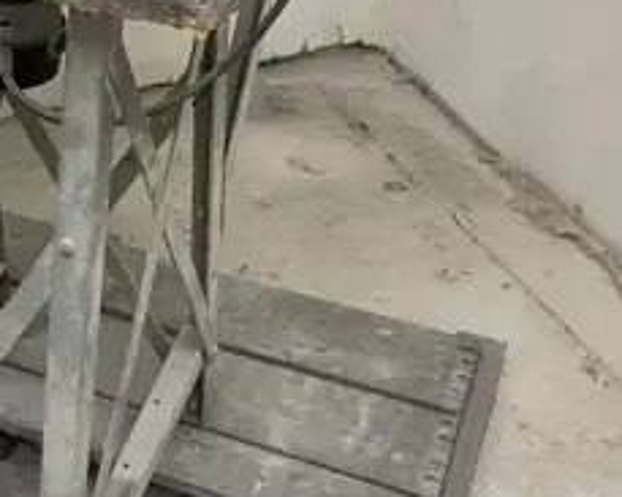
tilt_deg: -29.7
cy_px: 182
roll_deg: +2.8
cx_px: 0
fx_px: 1306
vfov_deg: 21.5
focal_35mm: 71
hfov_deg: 25.5
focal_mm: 5.1
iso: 100
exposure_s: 1/60
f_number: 1.6
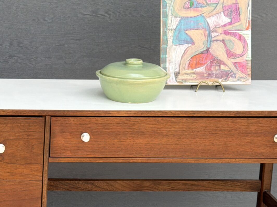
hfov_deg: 16.6
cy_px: 146
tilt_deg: -12.4
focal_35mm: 116
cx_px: 4
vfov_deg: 12.7
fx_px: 928
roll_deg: -1.0
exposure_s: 1/519
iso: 64
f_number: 1.78
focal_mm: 6.76
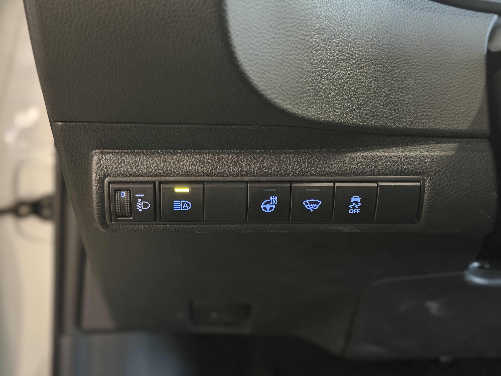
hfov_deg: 39.7
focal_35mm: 48
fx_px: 695
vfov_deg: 30.3
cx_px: 250
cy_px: 188
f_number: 1.78
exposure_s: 1/20
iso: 800
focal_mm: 6.76
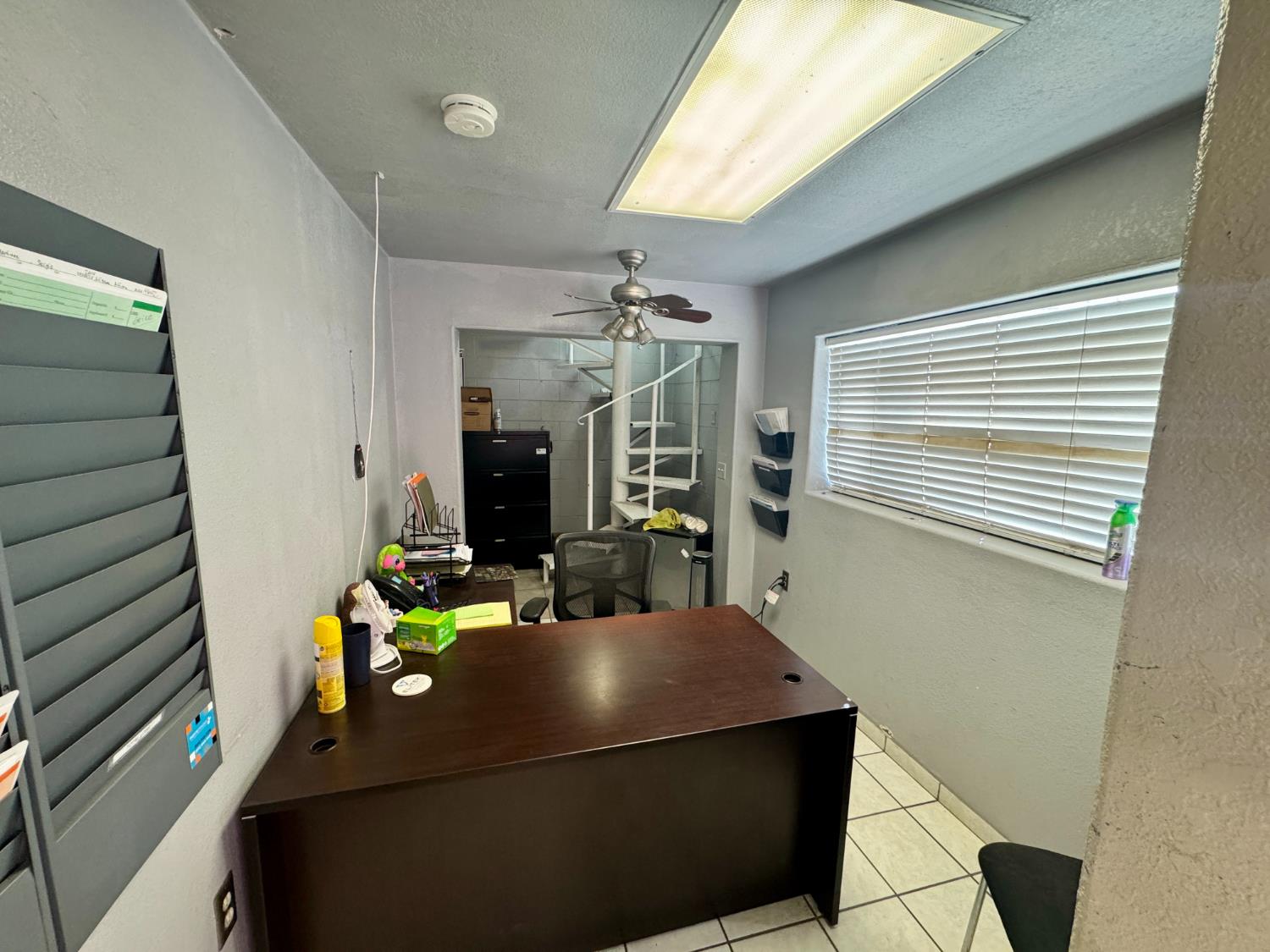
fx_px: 514
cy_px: 476
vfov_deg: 85.7
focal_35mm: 14
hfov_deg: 102.1
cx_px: 635
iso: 250
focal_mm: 2.22
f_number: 2.2
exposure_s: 1/120
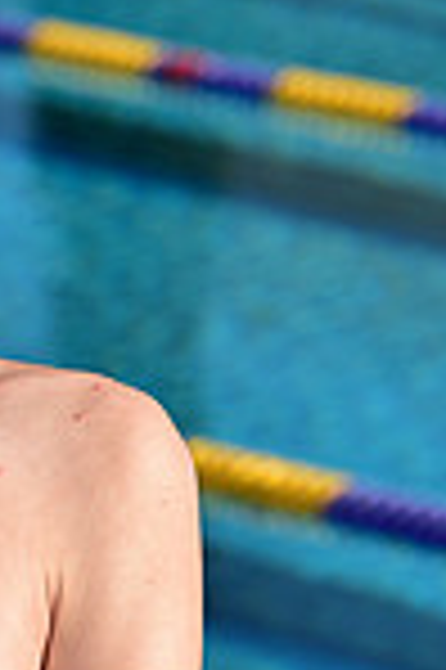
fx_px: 8847
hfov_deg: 2.9
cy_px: 737
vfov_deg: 4.3
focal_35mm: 475
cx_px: -155
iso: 64
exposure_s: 1/250
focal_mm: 122
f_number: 6.3
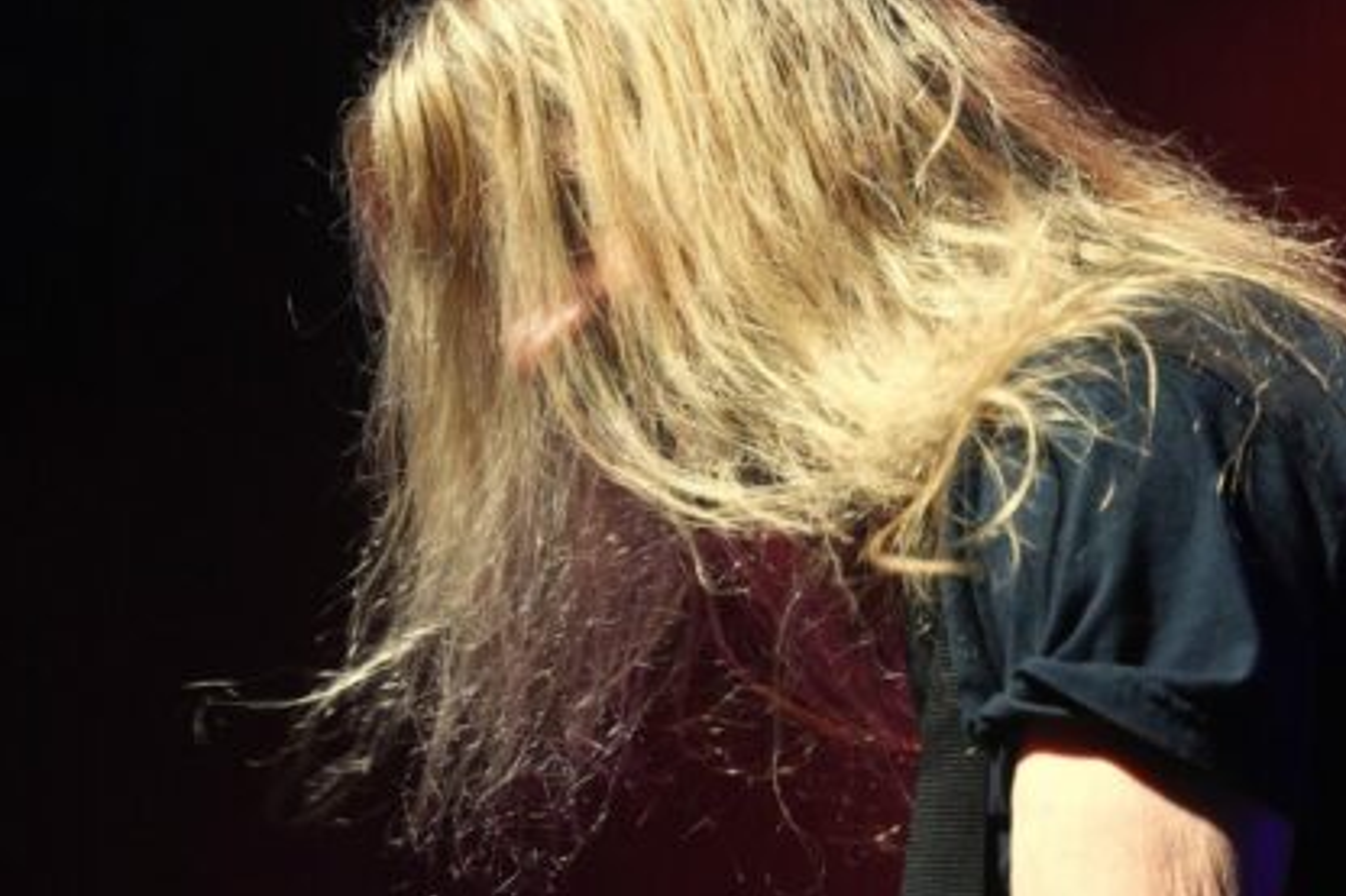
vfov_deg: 7.1
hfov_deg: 10.6
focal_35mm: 194
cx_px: 906
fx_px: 7250
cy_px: 408
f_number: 5
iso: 2000
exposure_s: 1/160
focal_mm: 70
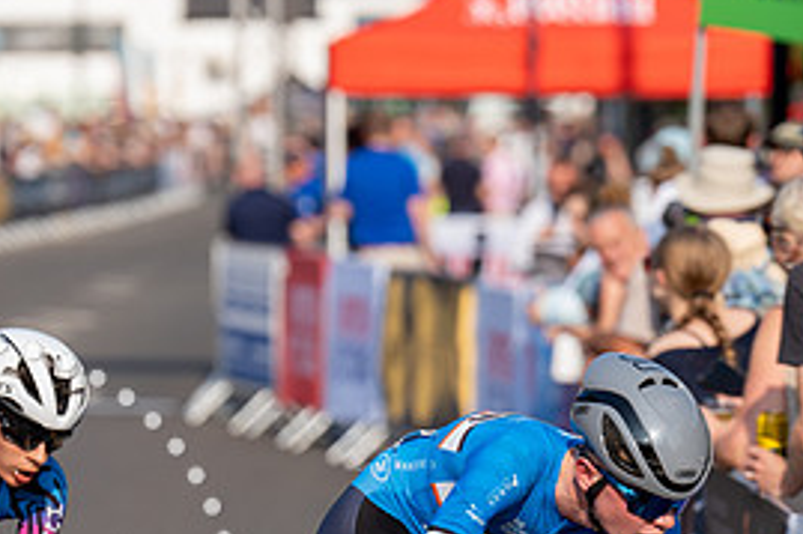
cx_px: 427
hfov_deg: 5.5
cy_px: 461
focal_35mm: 378
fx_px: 8426
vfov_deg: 3.6
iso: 160
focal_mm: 175
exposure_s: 1/1000
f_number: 4
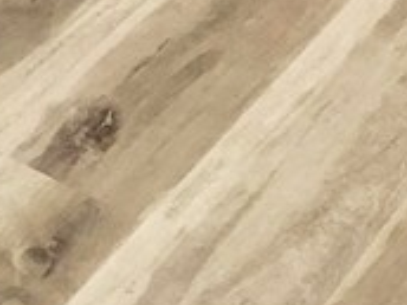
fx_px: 1964
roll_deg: +1.4
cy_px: -416
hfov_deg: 10.5
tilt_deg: -21.3
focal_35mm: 167
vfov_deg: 8.2
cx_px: -490
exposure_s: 1/4
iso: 80
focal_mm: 3.99
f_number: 1.8
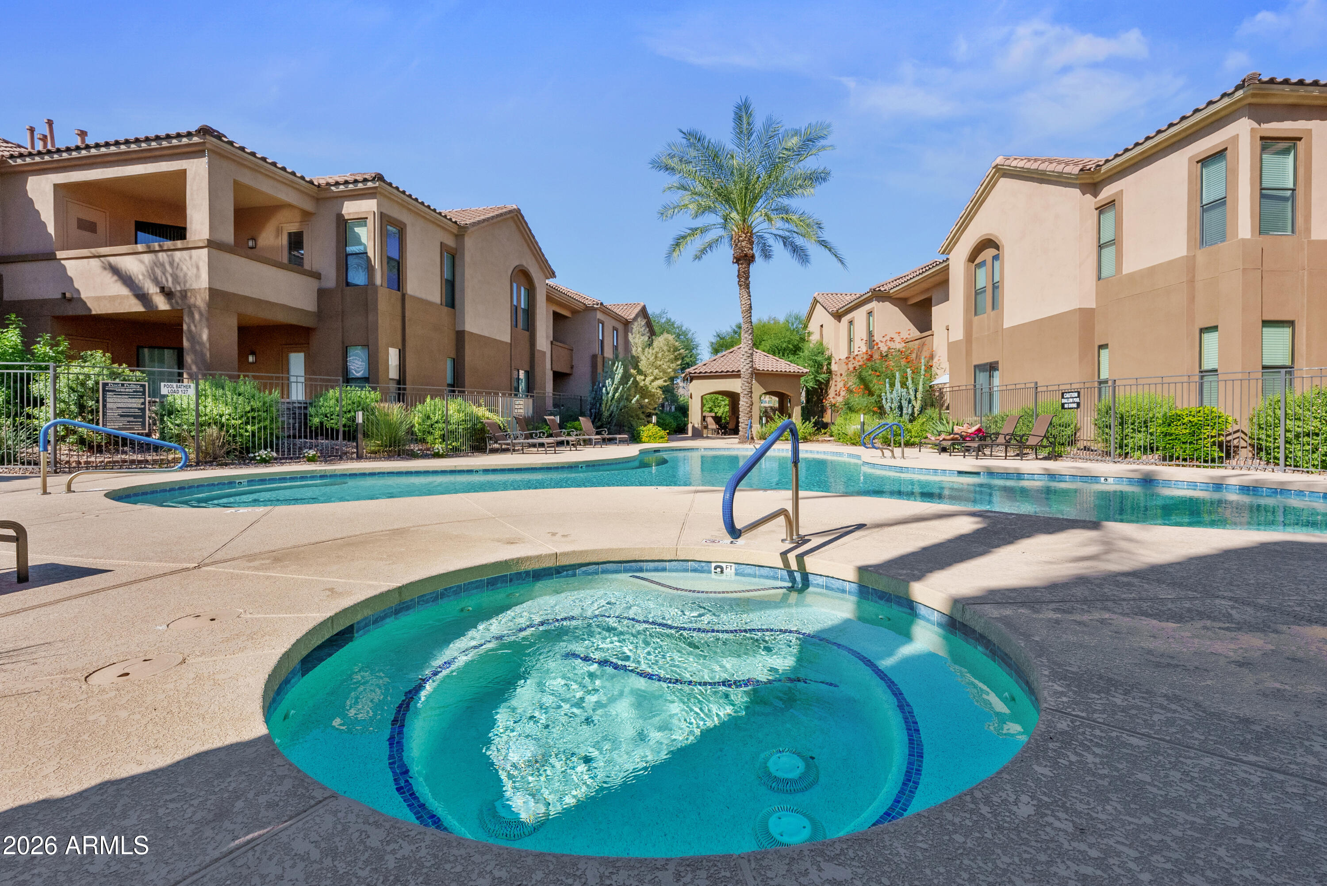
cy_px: 443
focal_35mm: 16
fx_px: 590
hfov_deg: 96.7
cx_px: 664
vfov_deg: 73.8
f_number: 8
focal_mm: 16
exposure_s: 1/1600
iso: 500
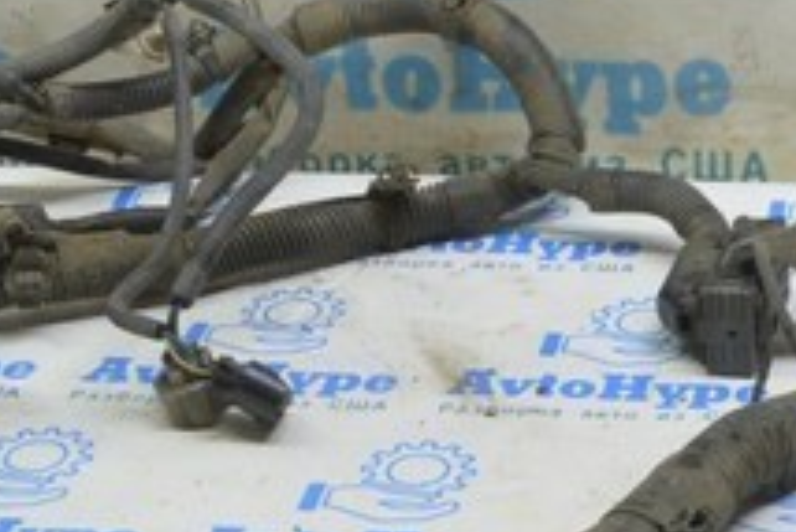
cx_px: 748
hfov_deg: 15.6
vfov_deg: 10.6
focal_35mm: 129
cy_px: 80
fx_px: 2854
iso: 400
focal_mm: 18
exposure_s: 1/20
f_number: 5.6
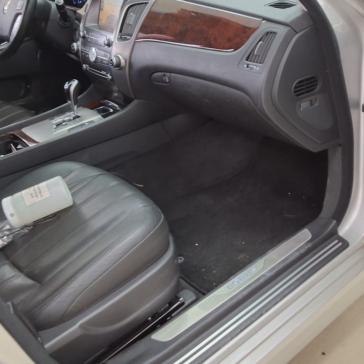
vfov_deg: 39.9
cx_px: 283
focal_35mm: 42
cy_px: 150
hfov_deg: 38.7
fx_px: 500
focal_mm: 2.91
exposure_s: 1/40
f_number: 1.9
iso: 80
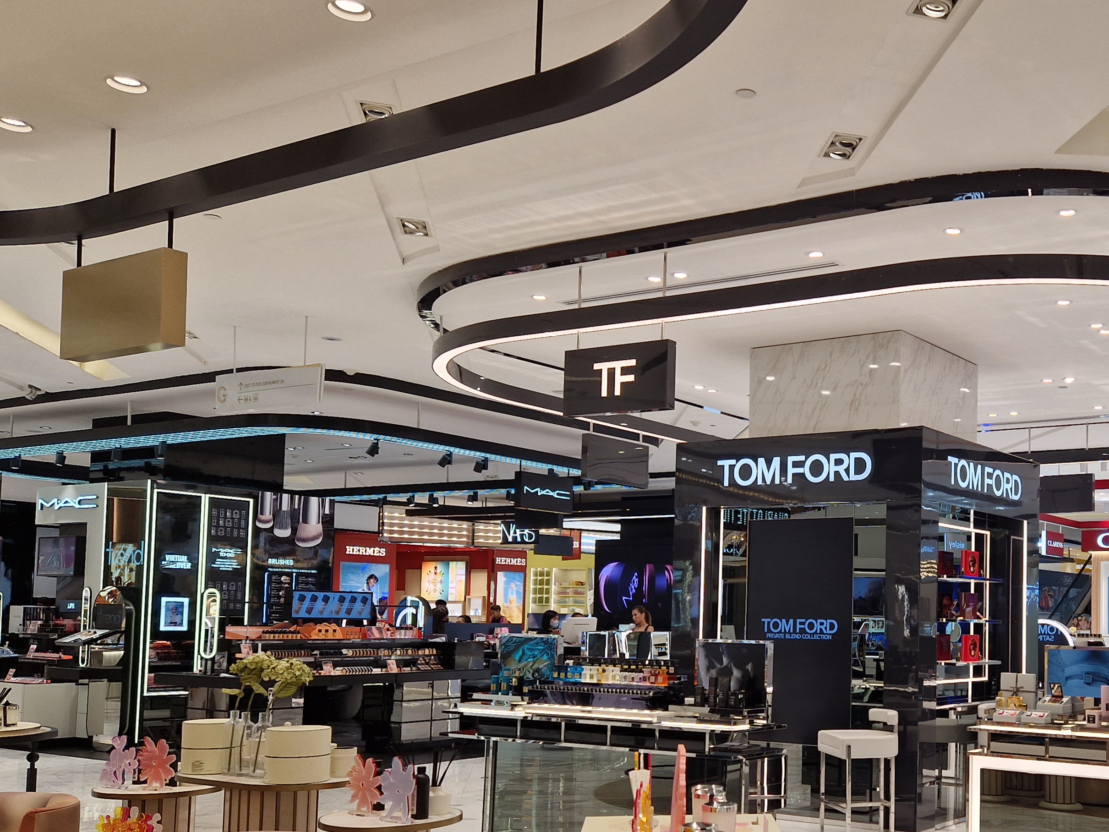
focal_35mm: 38
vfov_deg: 37.1
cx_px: 873
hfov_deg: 46.6
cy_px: 591
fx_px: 1217
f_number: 1.8
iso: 50
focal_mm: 5.4
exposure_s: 1/124
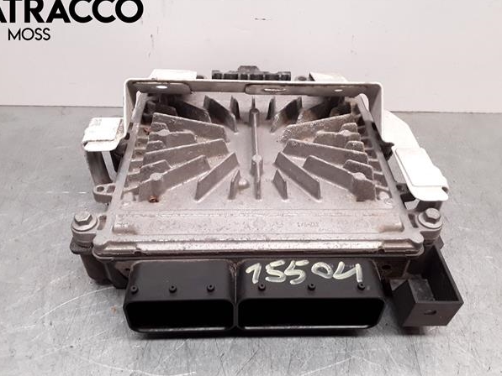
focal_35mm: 30
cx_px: 251
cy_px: 196
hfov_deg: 60.0
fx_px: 435
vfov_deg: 46.8
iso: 100
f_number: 1.9
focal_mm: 2.91
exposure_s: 1/100
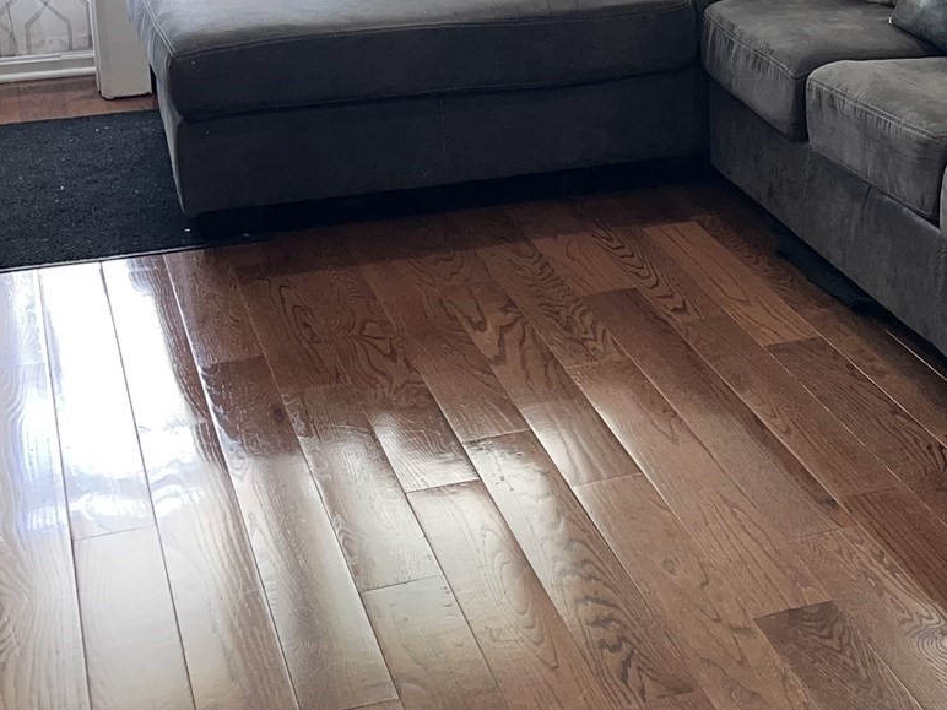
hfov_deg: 27.6
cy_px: 99
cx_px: 759
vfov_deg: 20.9
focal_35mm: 69
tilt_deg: -14.7
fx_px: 1888
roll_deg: +0.2
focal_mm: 5.1
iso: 64
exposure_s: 1/59
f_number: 1.6
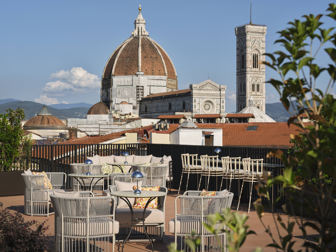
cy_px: 126
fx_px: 660
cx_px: 168
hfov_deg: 28.6
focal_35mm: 68
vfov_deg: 21.6
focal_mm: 86.5
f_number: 11
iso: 400
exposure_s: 1/640
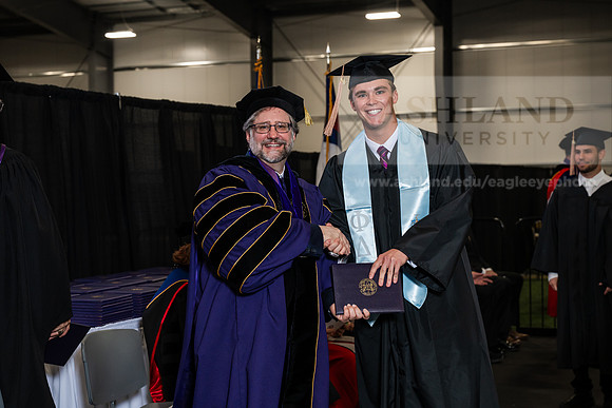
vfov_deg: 21.9
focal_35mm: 62
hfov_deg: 32.4
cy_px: 204
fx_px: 1054
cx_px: 306
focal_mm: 62
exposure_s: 1/200
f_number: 5
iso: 1250
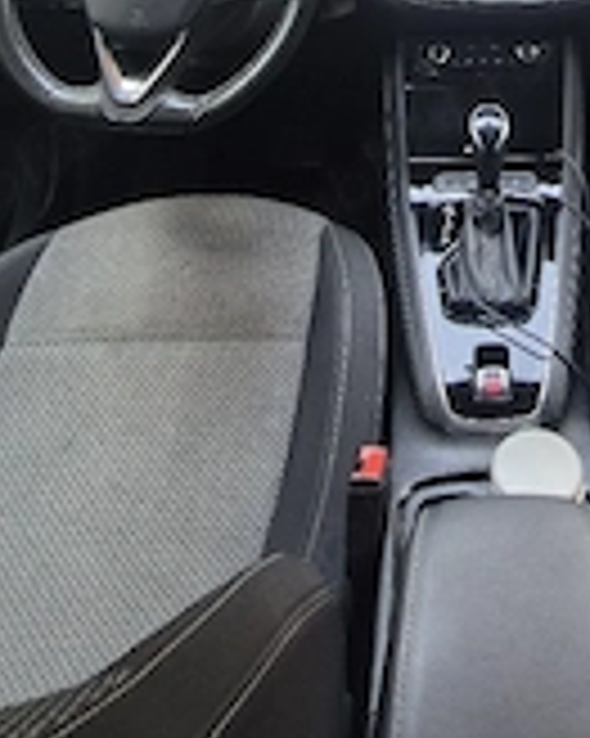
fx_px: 677
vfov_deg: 40.5
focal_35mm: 31
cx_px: 491
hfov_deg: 44.3
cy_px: -144
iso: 80
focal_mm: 2.2
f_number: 2.2
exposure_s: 1/50
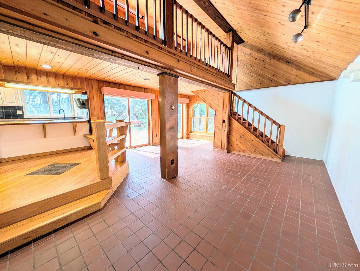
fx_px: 125
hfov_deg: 110.5
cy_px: 136
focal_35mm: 12
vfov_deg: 94.6
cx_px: 180
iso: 48
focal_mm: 2.02
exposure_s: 1/190
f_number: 1.7
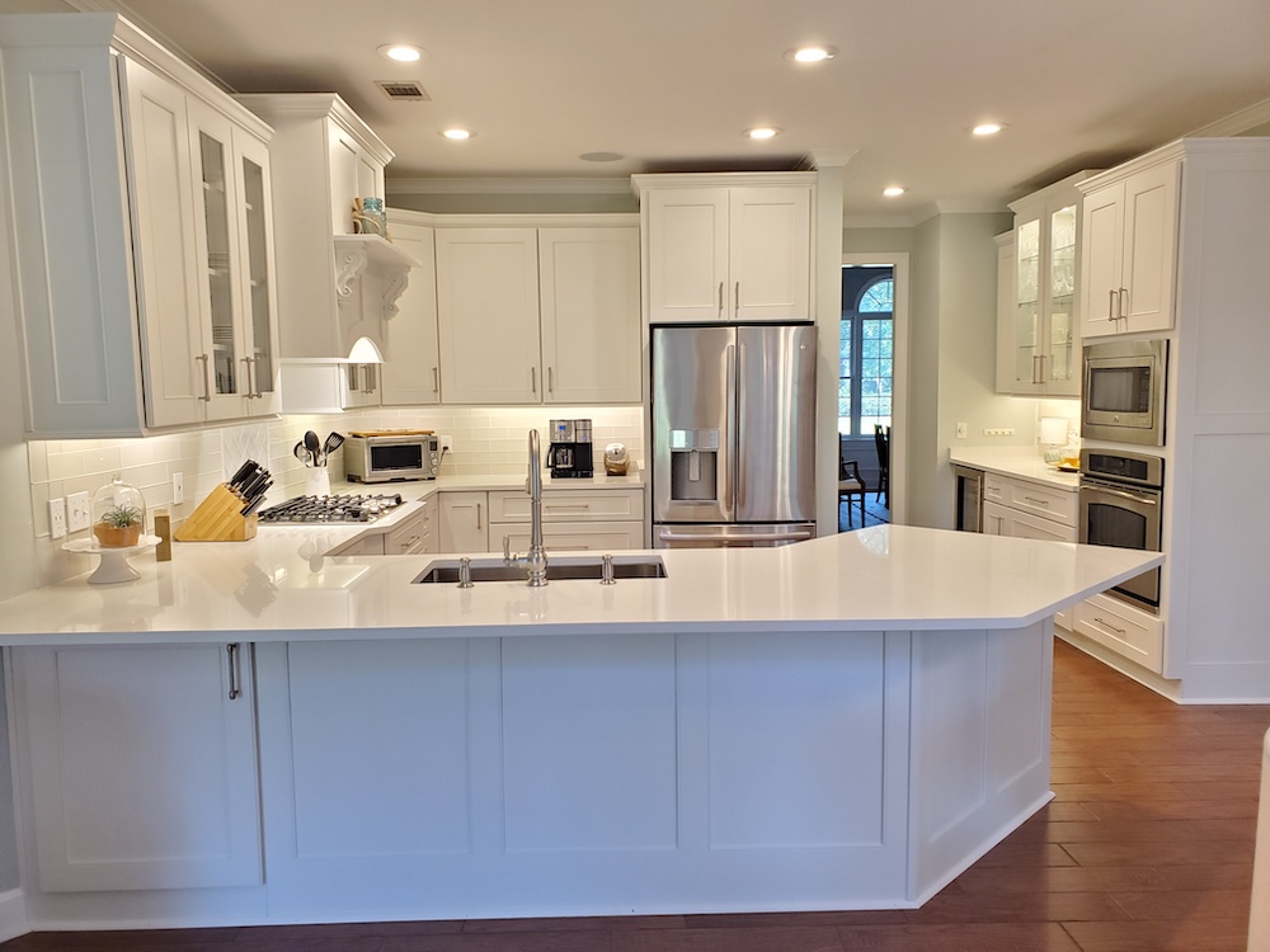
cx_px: 635
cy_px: 476
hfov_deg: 67.3
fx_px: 954
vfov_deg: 53.1
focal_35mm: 26
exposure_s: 1/39
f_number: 2.4
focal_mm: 4.3
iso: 320
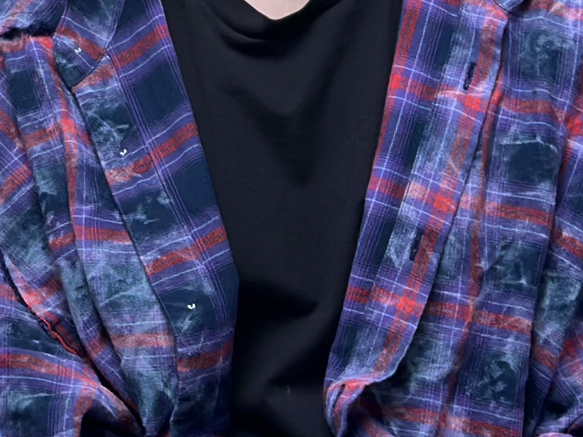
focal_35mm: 190
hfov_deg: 10.3
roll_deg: +0.2
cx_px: -9
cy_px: 58
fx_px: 3200
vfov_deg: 7.8
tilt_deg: -10.3
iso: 125
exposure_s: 1/100
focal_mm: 6.86
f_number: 1.78
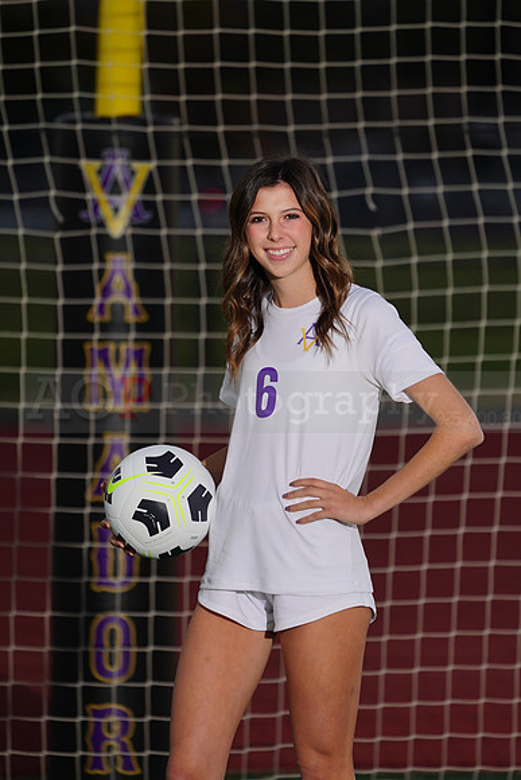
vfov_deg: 6.0
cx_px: 260
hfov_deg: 4.0
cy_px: 390
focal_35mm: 342
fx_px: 7419
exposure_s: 1/200
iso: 320
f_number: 5.6
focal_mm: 342
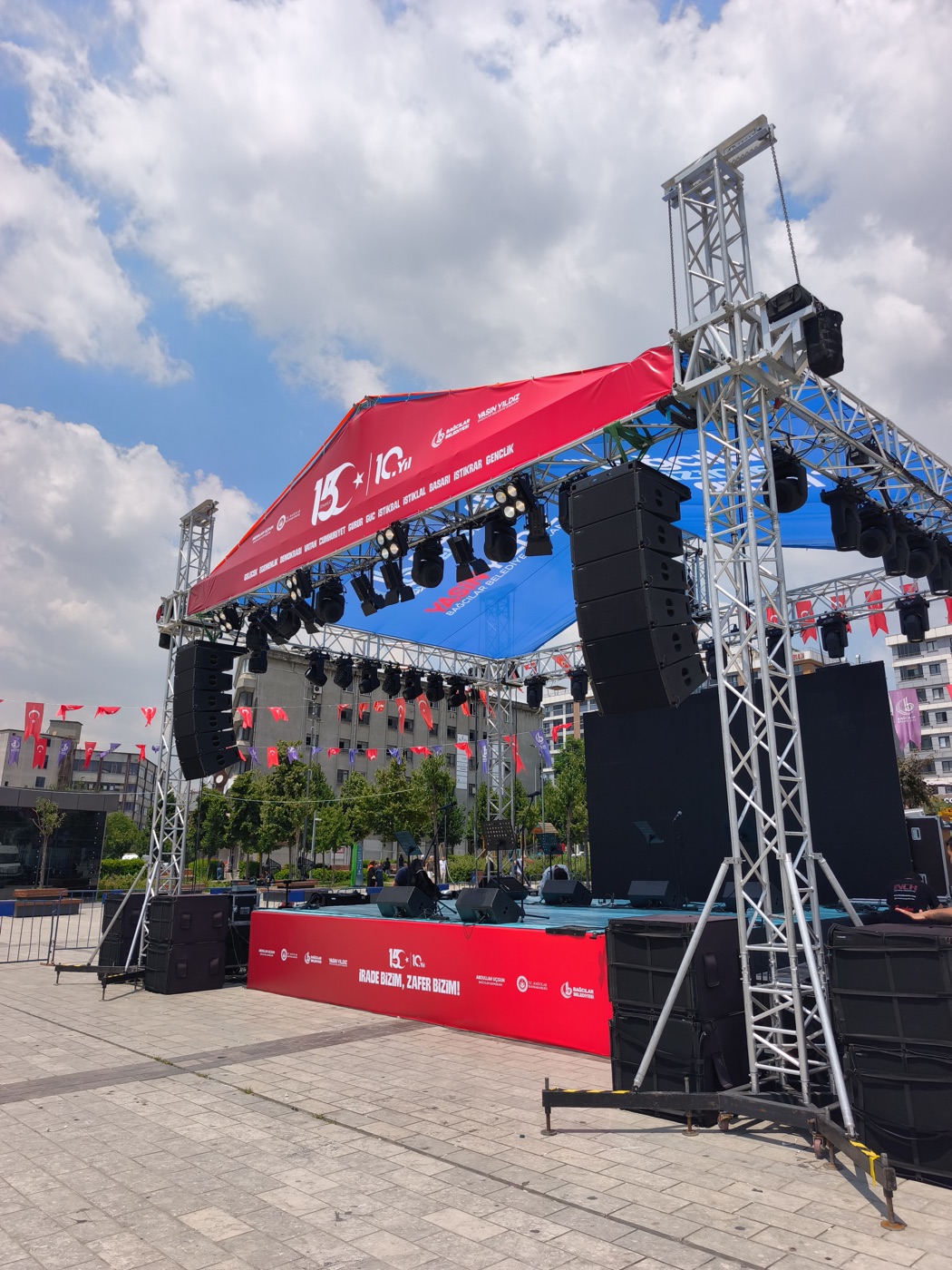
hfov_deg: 58.9
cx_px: 476
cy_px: 635
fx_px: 843
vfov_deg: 73.9
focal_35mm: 23
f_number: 1.6
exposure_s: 1/3805
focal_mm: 6.57
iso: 50
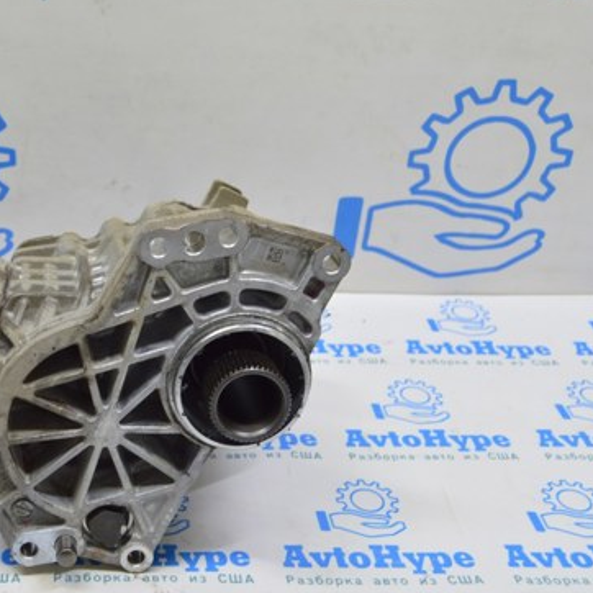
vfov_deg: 32.9
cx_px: 102
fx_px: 1003
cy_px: 289
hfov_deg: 31.9
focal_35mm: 52
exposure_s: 1/20
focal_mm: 23
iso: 400
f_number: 5.6
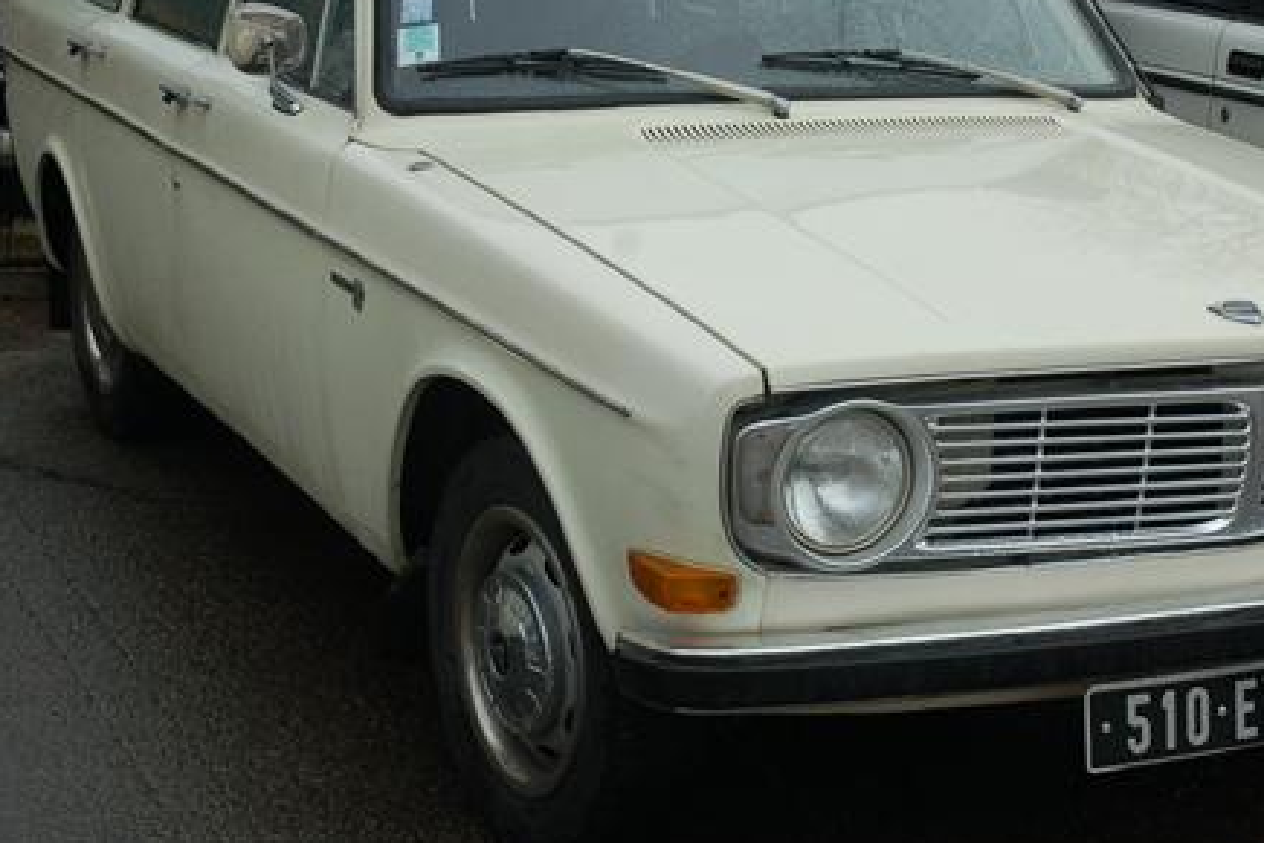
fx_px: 2698
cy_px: 371
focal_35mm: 77
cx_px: 833
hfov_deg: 26.2
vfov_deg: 17.8
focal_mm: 31
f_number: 6.3
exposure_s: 1/160
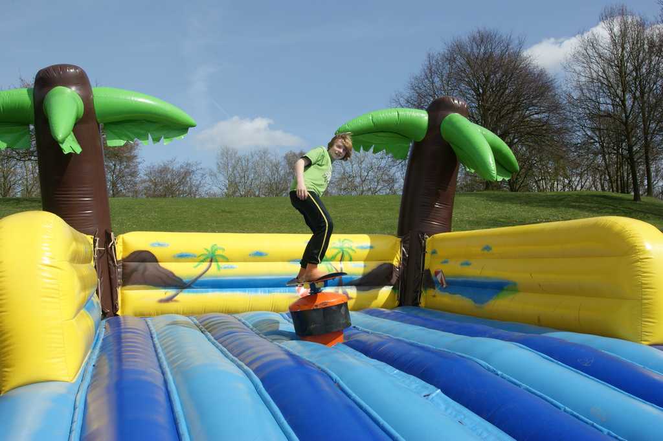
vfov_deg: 39.9
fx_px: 607
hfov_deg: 57.3
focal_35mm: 33
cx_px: 332
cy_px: 220
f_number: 10
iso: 100
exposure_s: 1/160
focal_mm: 22
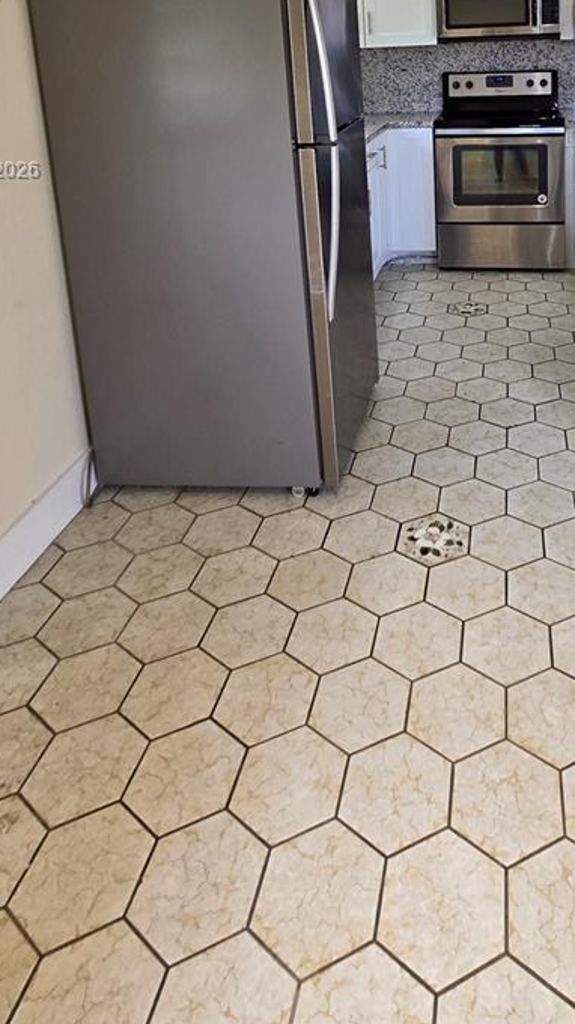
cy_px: 172
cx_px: 438
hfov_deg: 44.3
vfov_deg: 65.7
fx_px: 678
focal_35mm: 25
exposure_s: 1/120
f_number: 2.2
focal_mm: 2.2
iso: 64
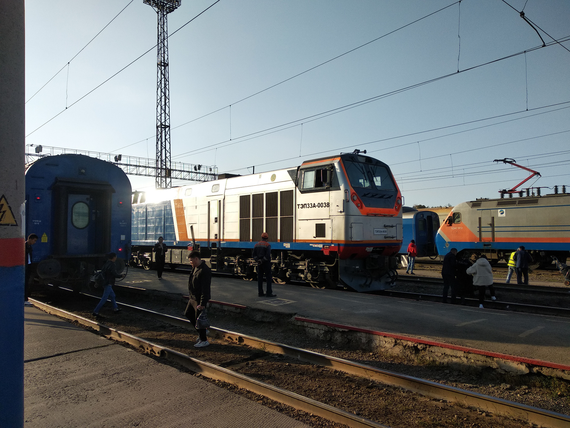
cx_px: 285
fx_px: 428
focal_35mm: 26
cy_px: 214
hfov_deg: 67.3
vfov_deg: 53.1
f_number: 2.2
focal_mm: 3.81
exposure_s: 1/882
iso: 100
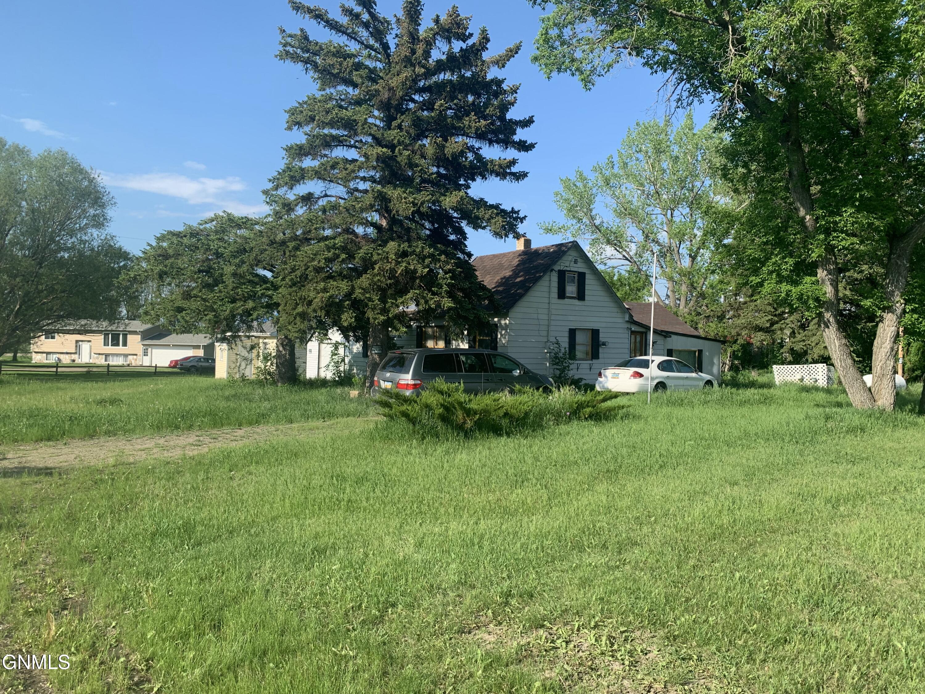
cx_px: 462
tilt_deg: +0.0
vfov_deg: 53.1
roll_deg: -2.4
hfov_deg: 67.3
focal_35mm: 26
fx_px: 695
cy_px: 347
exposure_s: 1/1220
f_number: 1.8
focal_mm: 4.25
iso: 25
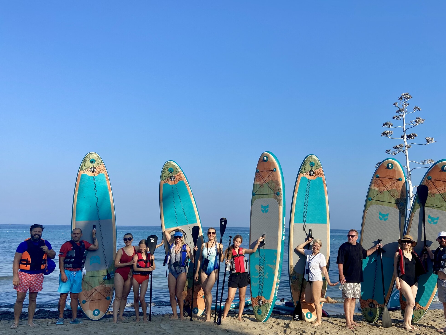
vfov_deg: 44.1
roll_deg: -1.3
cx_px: 262
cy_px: 181
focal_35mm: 32
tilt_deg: +6.0
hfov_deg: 56.5
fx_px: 412
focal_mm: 4.25
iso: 32
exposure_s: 1/2513
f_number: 1.8
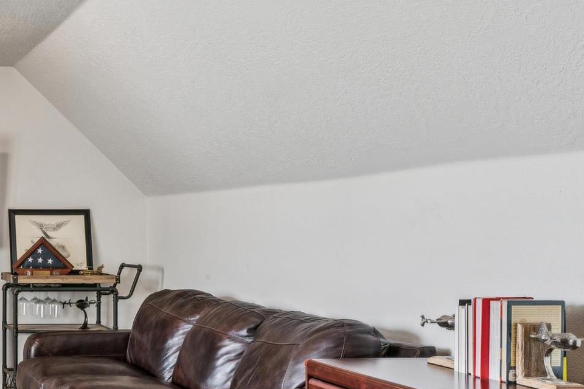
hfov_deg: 31.5
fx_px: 825
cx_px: -144
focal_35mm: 51
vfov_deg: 26.5
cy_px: 225
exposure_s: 1/6
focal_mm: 15.9
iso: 400
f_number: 13
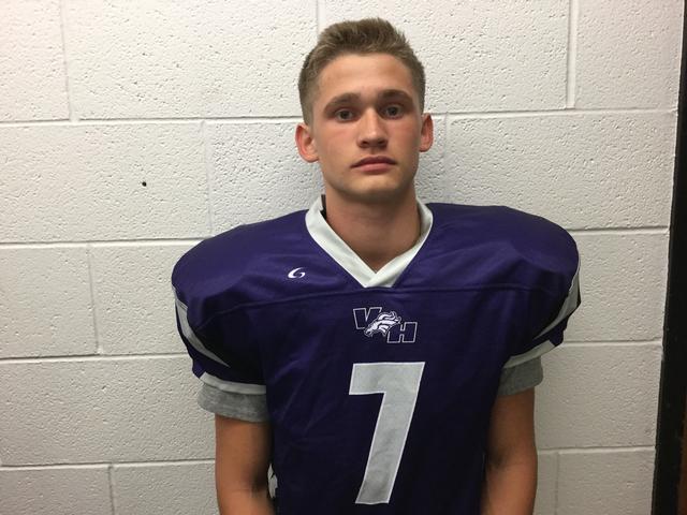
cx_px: 344
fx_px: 615
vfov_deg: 45.4
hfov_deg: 58.4
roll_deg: +0.8
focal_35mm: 31
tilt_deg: -9.9
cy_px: 258
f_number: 2.4
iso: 80
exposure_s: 1/30
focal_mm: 3.3
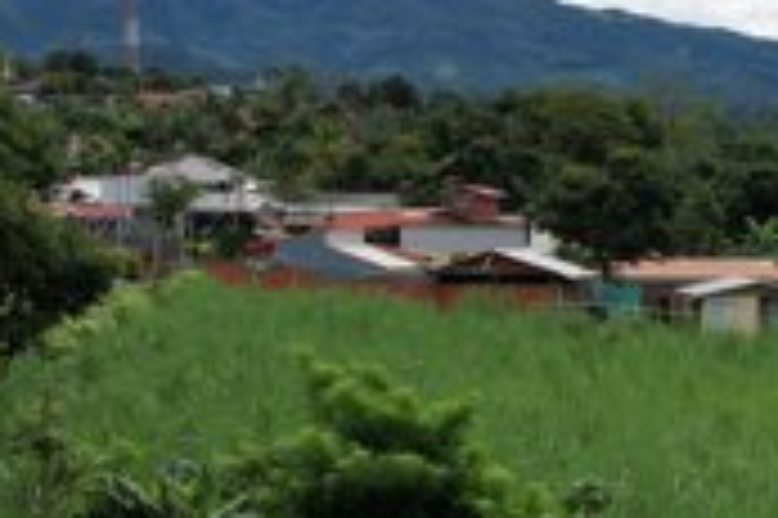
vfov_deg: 15.2
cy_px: 403
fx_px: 1922
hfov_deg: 22.1
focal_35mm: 89
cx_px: 774
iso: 100
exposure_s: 1/3200
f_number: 2.8
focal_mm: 8.38
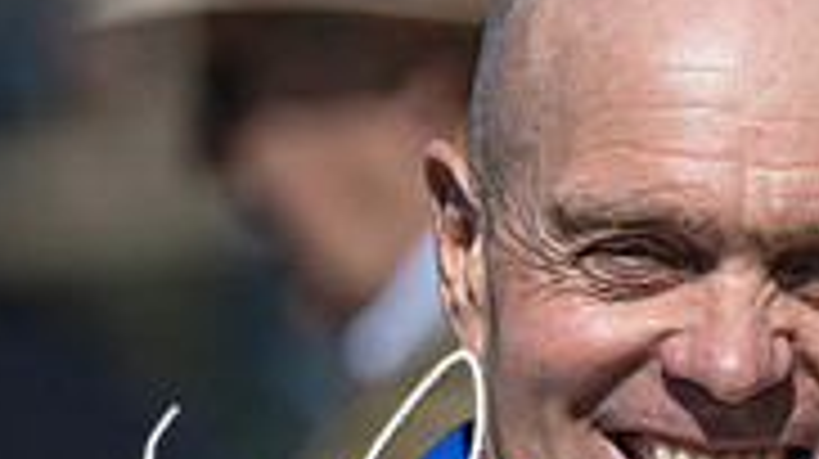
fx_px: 14776
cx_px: 1015
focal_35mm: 681
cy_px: 310
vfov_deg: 1.8
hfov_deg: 3.2
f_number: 2.8
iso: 64
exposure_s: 1/2000
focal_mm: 175
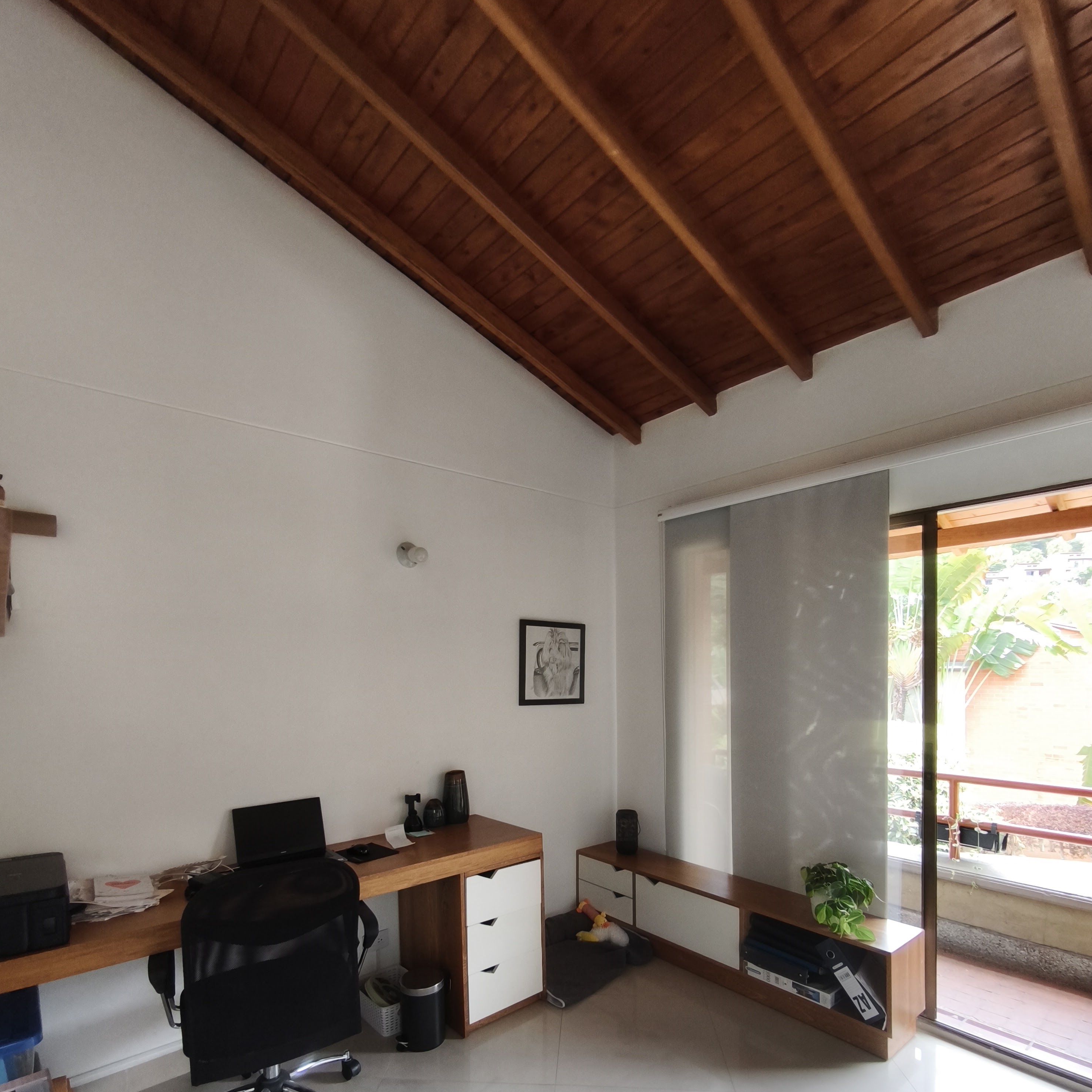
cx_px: 553
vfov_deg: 79.2
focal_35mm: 18
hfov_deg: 80.7
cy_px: 685
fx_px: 642
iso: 64
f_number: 2.2
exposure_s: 1/60
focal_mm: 1.91
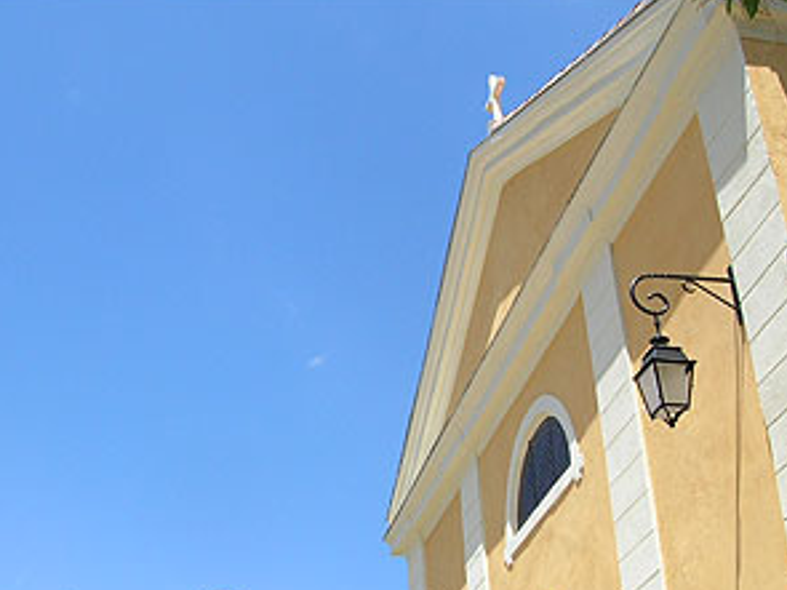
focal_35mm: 55
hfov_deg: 34.7
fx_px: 1250
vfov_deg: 26.2
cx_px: 275
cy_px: 438
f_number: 3.7
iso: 71
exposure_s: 1/777
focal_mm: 6
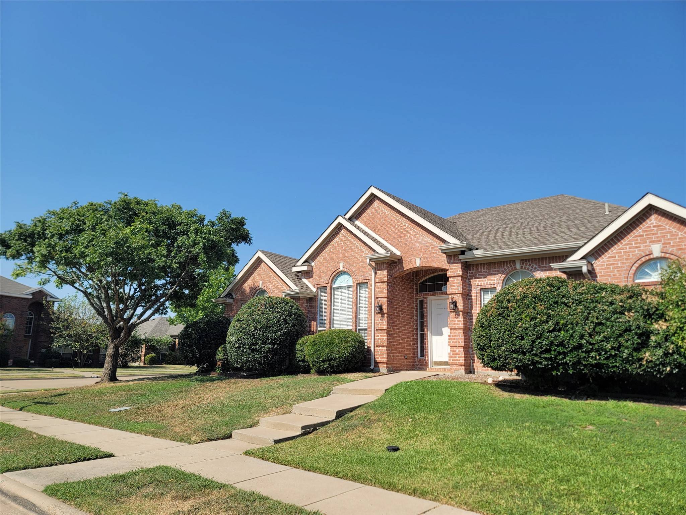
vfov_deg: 54.9
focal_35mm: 25
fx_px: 495
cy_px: 258
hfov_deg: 69.4
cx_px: 343
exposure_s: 1/1084
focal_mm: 7
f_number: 1.8
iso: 20
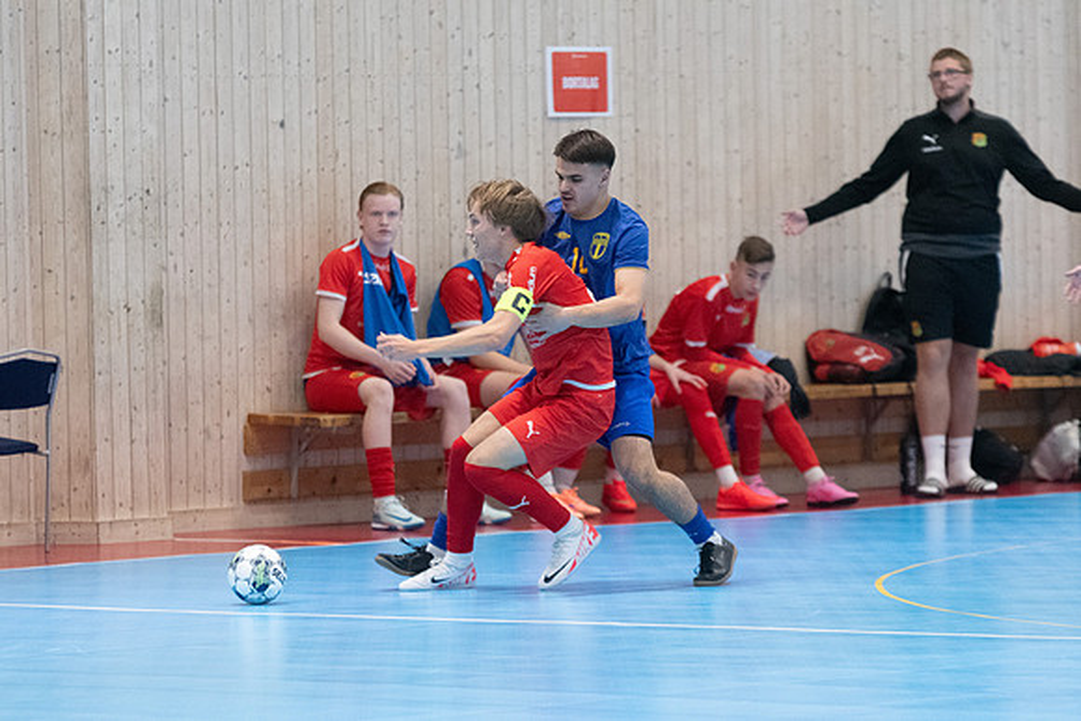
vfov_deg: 5.0
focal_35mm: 278
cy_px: 360
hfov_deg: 7.4
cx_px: 540
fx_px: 8334
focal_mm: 185
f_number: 3.2
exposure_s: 1/640
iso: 8000
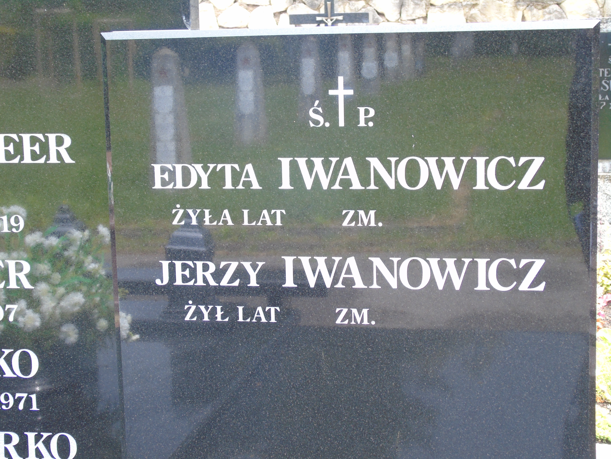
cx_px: 306
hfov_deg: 27.4
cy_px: 230
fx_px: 1253
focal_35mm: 71
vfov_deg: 20.7
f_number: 4.7
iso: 100
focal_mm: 13
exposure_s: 1/30
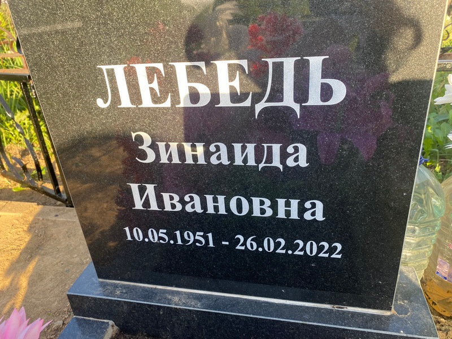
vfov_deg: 53.1
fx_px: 339
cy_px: 170
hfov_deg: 67.3
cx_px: 226
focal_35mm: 26
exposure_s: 1/235
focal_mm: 4.25
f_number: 1.8
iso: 32
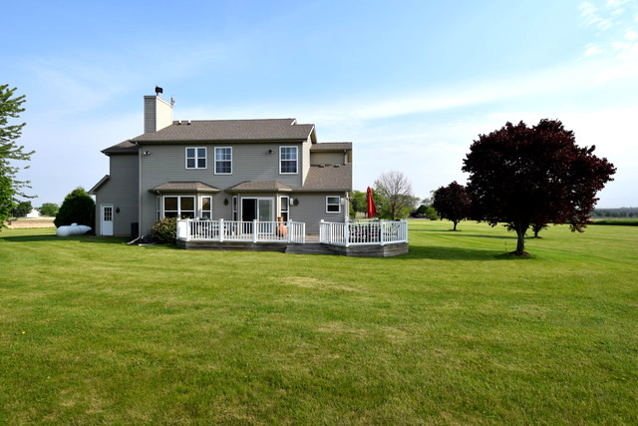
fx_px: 319
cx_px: 319
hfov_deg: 90.0
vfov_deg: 67.4
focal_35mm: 18
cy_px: 213
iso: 200
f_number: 8
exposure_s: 1/500
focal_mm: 12
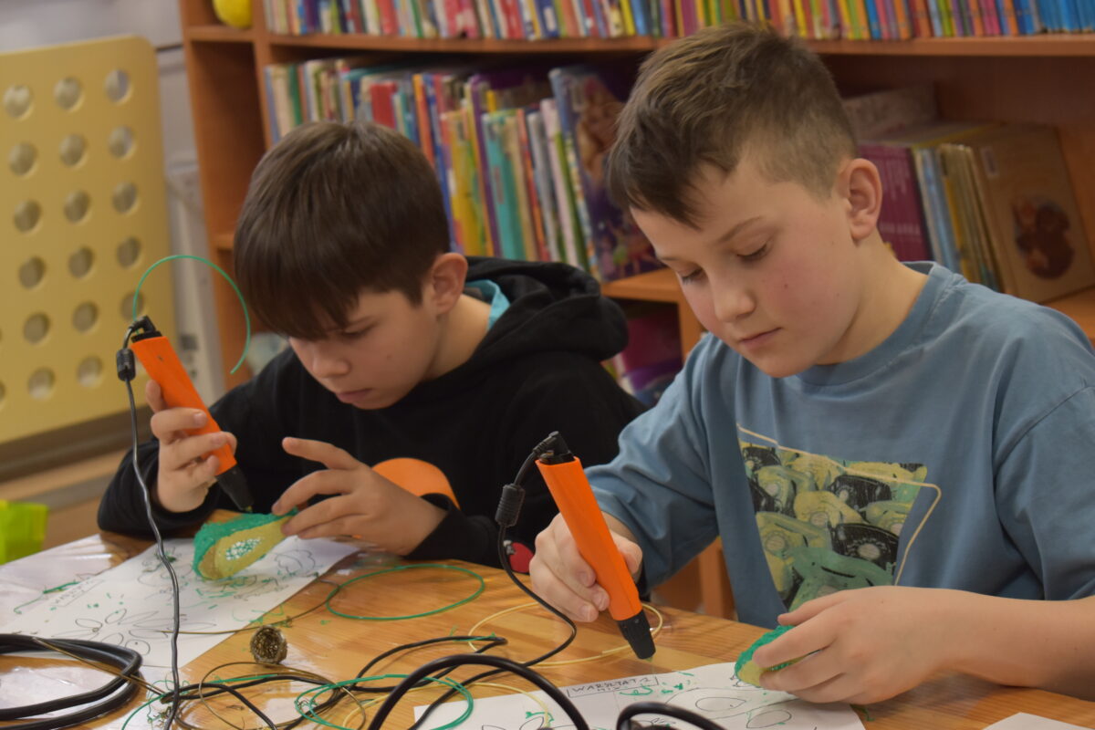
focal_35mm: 82
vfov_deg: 16.6
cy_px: 365
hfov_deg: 24.6
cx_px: 548
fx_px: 2509
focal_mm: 55
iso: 900
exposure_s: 1/60
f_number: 5.6
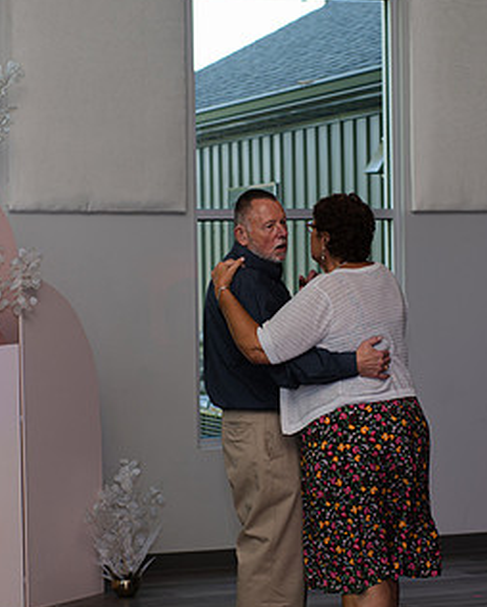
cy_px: 341
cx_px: 290
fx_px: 2160
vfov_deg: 16.0
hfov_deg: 12.9
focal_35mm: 120
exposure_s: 1/200
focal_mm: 70
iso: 320
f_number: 2.8
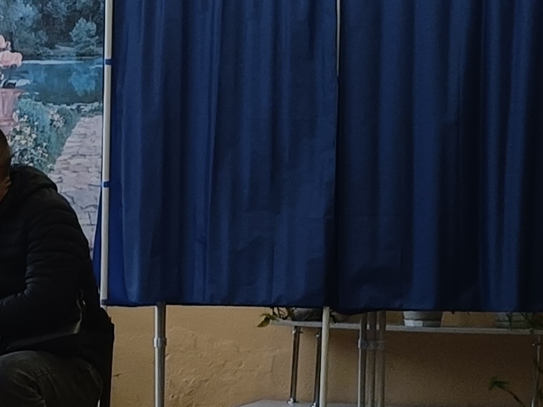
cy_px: 281
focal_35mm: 202
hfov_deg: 9.7
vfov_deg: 7.3
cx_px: -121
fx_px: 3168
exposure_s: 1/50
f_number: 2
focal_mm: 7.08
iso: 242
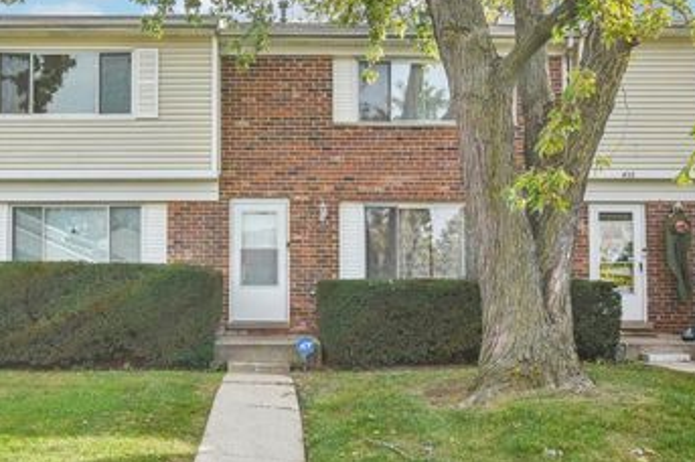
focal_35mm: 35
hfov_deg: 54.1
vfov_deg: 37.1
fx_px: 675
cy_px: 131
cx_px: 276
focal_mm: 16
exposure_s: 1/640
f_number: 8
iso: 500
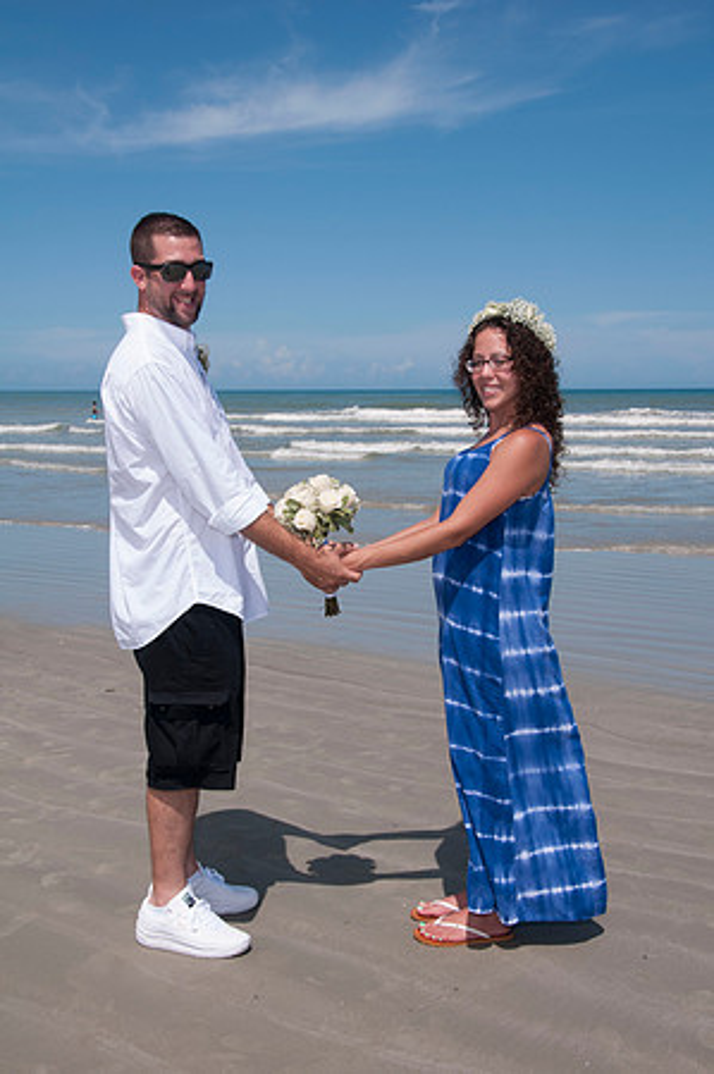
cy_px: 537
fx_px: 1252
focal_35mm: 42
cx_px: 357
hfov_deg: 31.8
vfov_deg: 46.4
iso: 100
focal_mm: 28
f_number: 11
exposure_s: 1/250
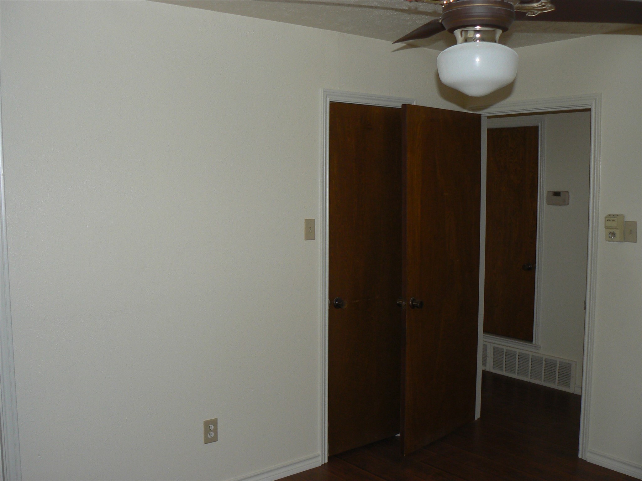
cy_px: 240
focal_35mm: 36
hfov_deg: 51.4
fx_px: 668
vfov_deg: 39.7
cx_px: 321
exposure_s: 1/30
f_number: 2.8
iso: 100
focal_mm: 6
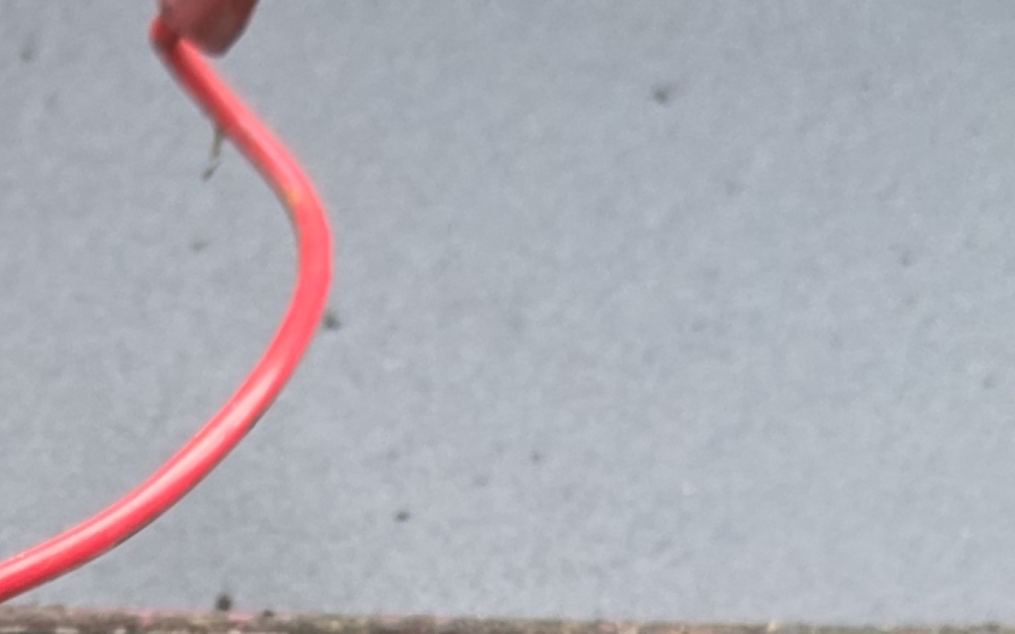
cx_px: -1
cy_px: 1217
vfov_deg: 9.1
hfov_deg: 15.1
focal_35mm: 136
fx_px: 3762
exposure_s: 1/100
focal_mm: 6.5
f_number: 1.4
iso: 250
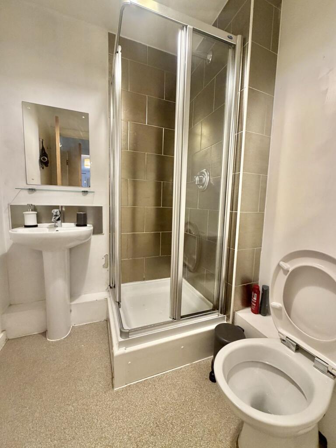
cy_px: 224
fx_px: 181
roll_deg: -2.7
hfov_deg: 85.7
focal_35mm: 14
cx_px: 168
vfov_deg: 102.1
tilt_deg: -6.5
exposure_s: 1/50
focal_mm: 2.22
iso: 250
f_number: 2.2
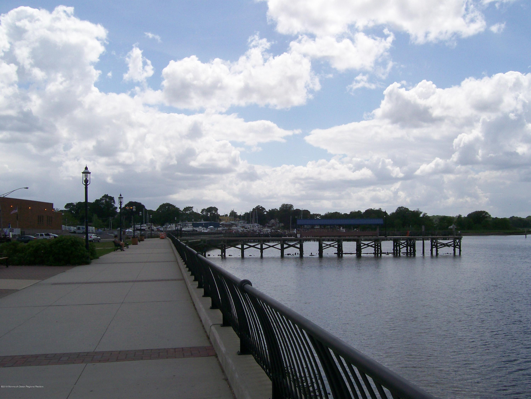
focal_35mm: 36
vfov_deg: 39.7
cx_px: 266
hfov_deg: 51.4
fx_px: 552
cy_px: 200
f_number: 4.8
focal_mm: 6
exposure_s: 1/1195
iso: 80
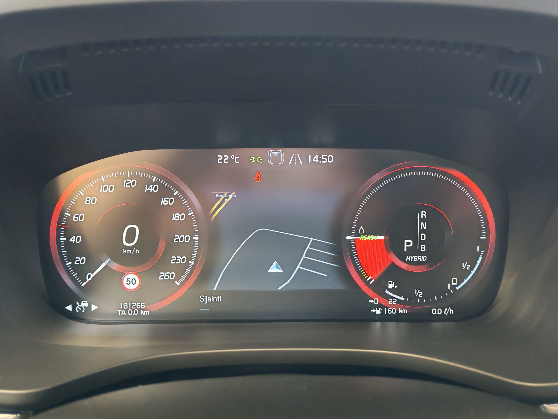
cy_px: 210
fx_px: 532
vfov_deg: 42.9
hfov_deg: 55.4
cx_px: 279
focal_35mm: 33
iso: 2706
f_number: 1.9
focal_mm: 6.12
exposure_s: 1/33.3
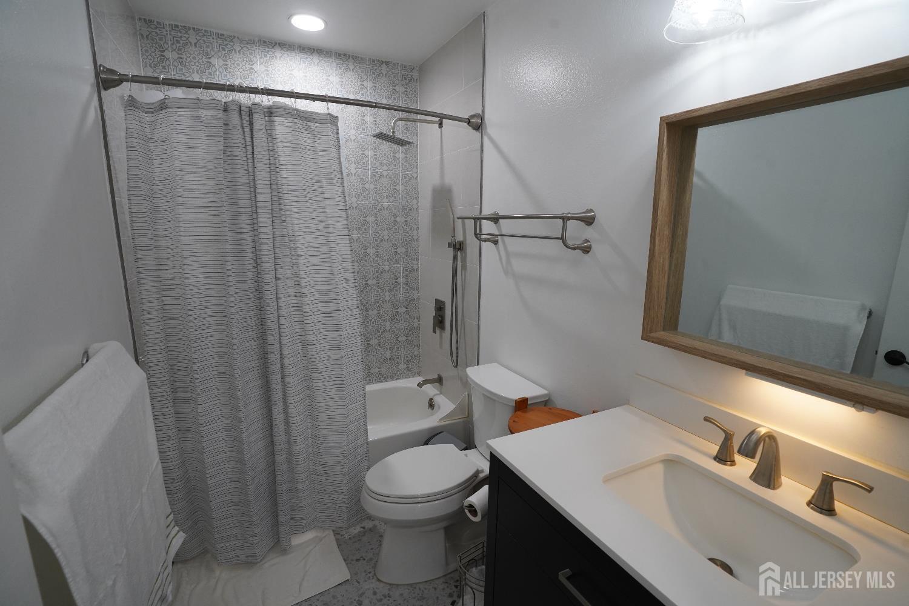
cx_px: 454
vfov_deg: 73.7
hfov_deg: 96.7
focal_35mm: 16
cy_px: 303
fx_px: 404
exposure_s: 1/100
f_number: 7.1
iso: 2000
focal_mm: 16
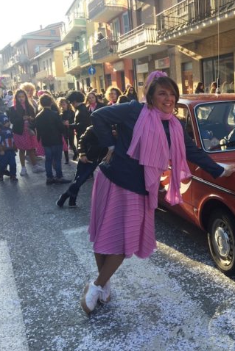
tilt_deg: -14.9
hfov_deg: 30.9
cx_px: 220
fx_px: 401
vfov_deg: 47.4
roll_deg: +2.5
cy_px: 174
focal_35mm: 41
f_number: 2.2
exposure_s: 1/311
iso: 32
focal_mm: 4.15
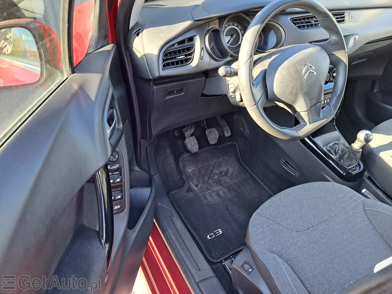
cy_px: 147
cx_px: 196
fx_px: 306
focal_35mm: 27
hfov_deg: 65.3
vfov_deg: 51.4
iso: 125
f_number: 1.8
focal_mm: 4
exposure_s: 1/50
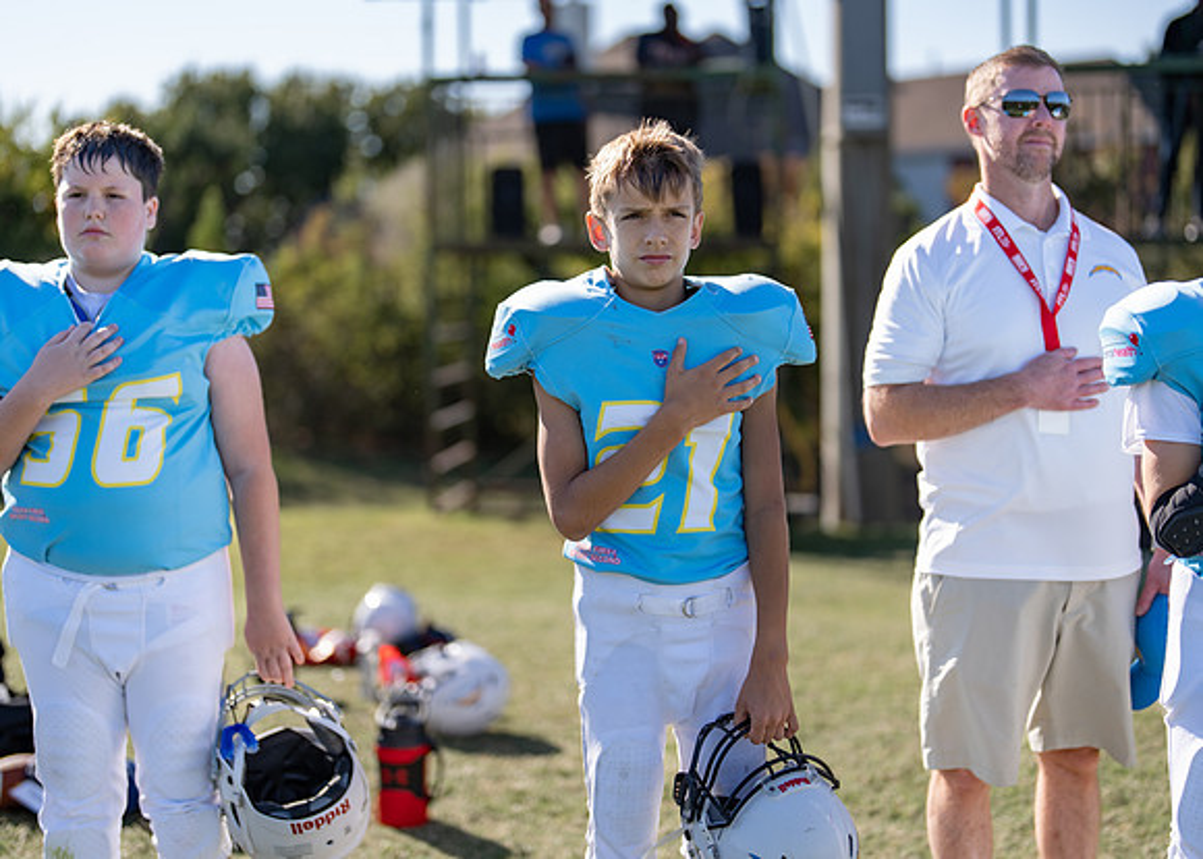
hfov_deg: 34.8
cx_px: 619
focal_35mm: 56
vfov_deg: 25.2
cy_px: 403
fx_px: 1921
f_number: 1.2
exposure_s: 1/4000
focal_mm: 50
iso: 100
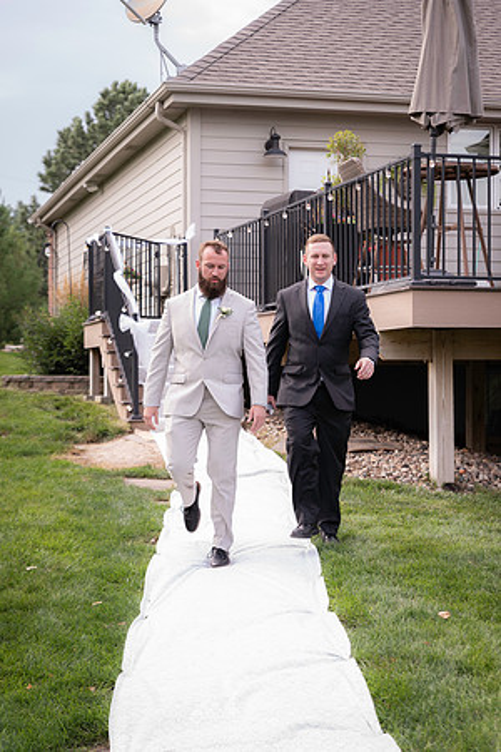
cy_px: 376
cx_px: 250
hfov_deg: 20.9
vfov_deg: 31.0
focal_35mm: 65
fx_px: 1357
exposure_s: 1/400
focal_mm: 65
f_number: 4
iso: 560
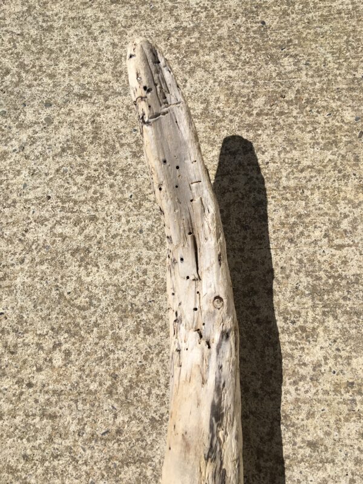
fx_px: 405
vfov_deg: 61.7
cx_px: 182
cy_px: 242
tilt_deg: -74.5
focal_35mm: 29
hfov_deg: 48.2
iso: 25
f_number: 2.2
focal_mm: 4.15
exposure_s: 1/3344
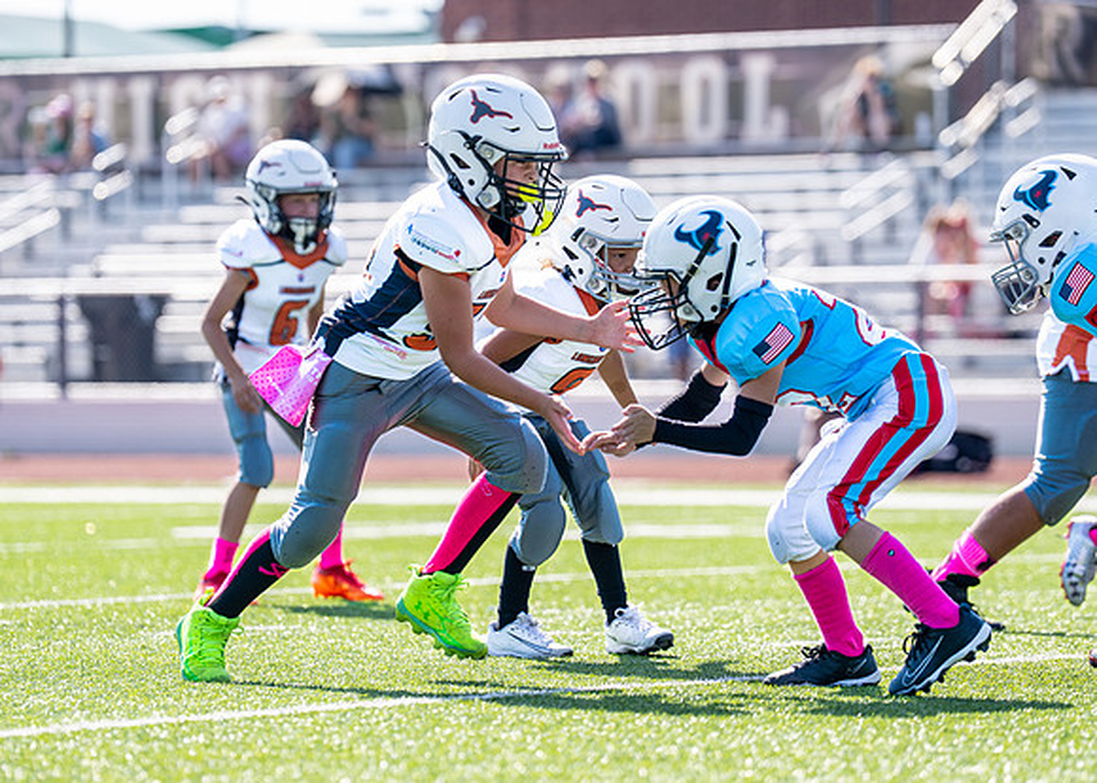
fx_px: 6300
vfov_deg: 7.1
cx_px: 565
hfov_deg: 10.0
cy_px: 391
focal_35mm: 202
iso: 100
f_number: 2.8
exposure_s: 1/1250
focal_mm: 146
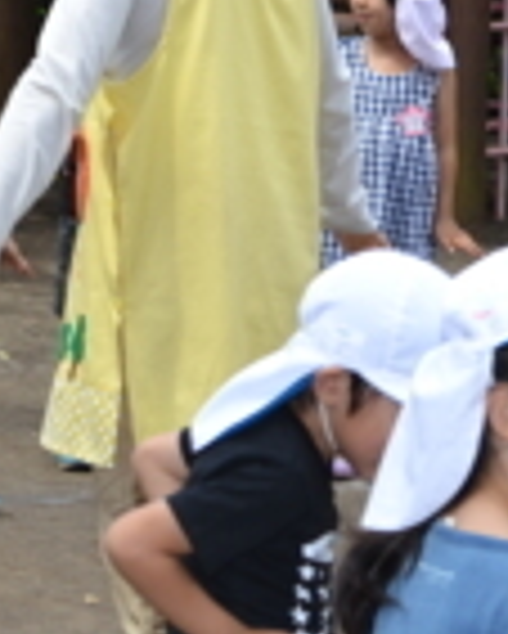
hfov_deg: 7.6
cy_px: 155
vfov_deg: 9.6
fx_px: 3755
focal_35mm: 200
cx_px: -342
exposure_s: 1/160
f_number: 6.3
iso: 100
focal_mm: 50
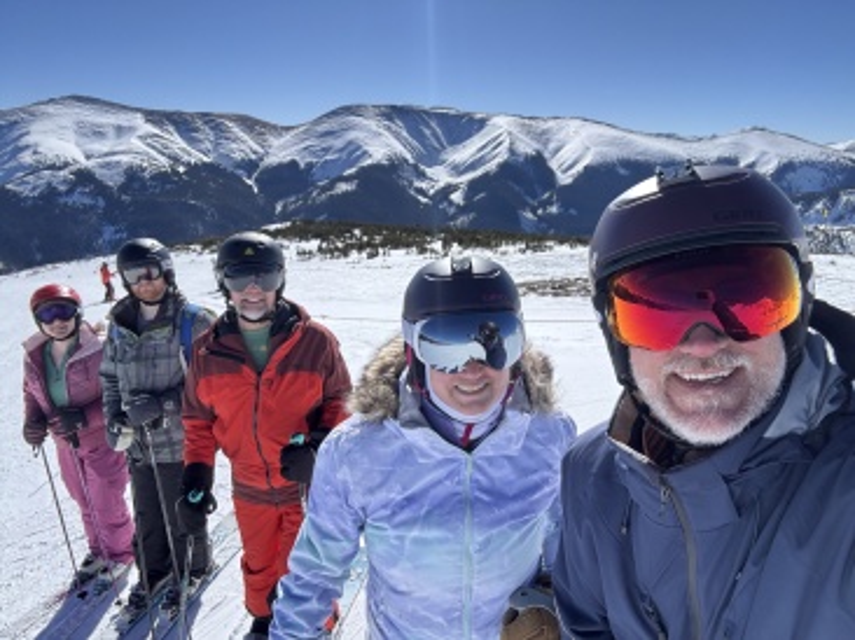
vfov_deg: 58.8
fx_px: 568
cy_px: 320
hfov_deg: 74.0
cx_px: 428
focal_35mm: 23
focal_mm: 2.69
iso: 25
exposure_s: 1/1000
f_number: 1.9
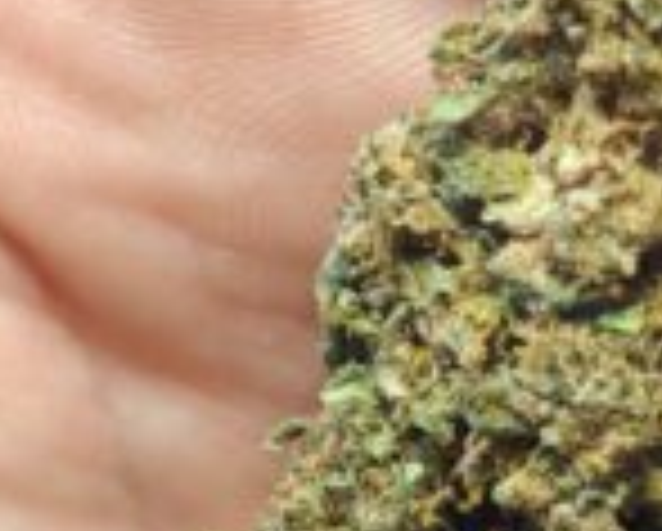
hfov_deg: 13.9
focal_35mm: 138
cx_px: 441
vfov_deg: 11.2
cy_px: 454
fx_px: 2707
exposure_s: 1/100
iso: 64
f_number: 1.6
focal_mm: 5.4
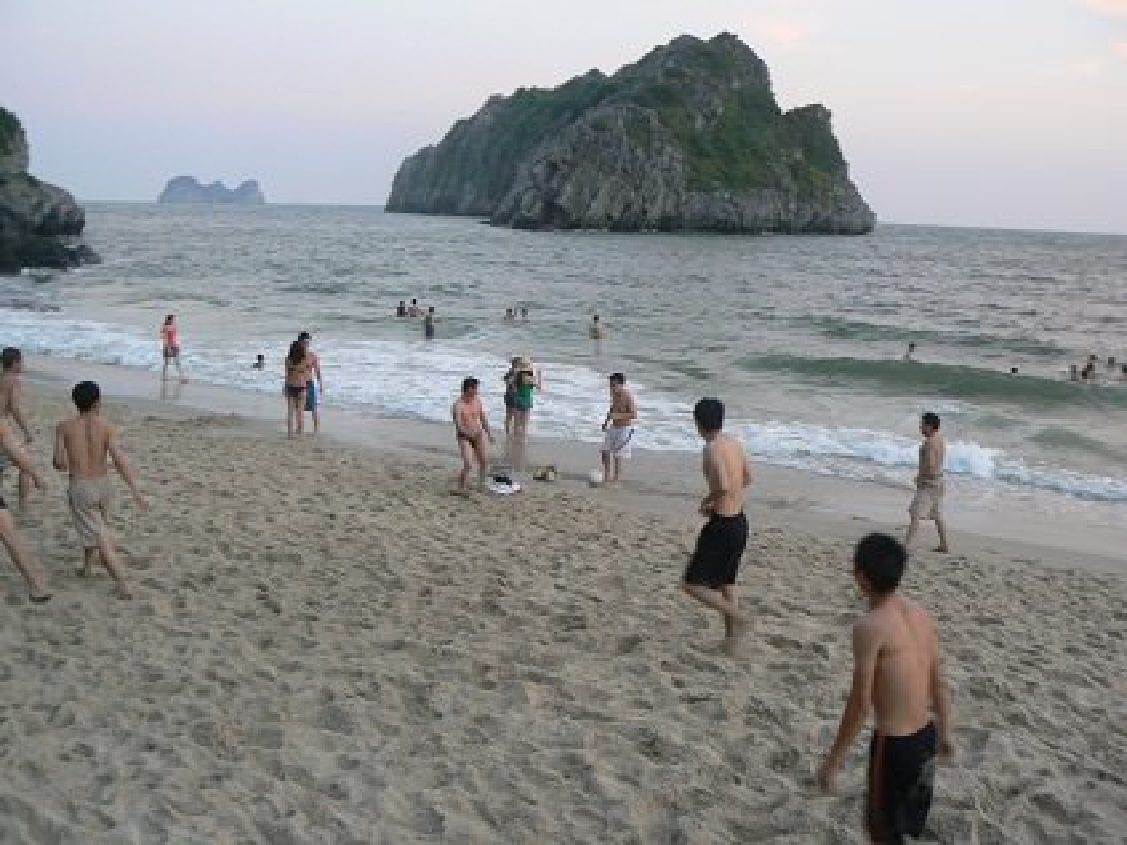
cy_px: 422
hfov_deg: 51.4
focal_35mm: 36
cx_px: 564
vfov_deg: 39.6
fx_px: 1172
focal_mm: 6
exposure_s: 1/30
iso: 200
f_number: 2.8
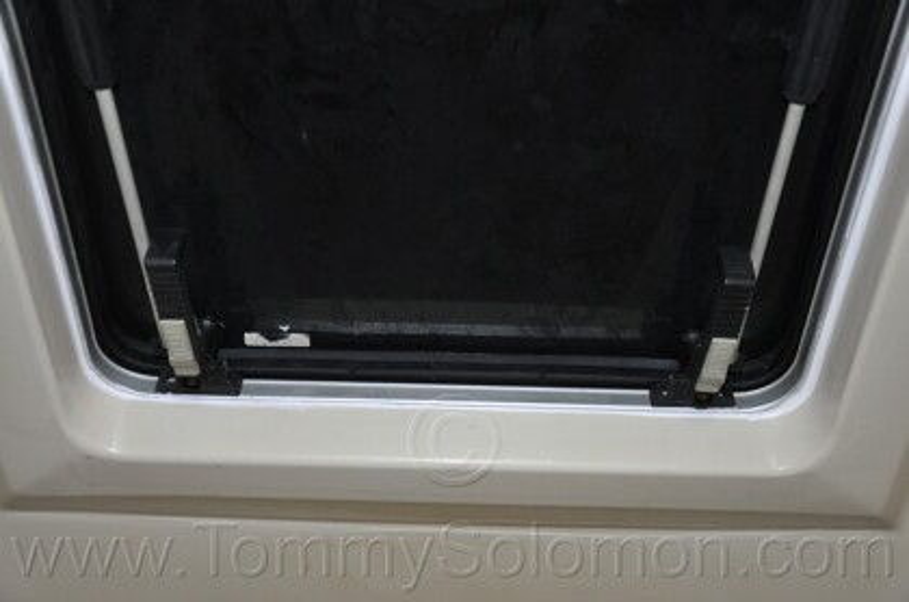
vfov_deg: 27.9
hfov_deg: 41.2
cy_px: 301
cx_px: 454
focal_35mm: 48
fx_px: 1209
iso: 800
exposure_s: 1/60
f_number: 4.2
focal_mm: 32
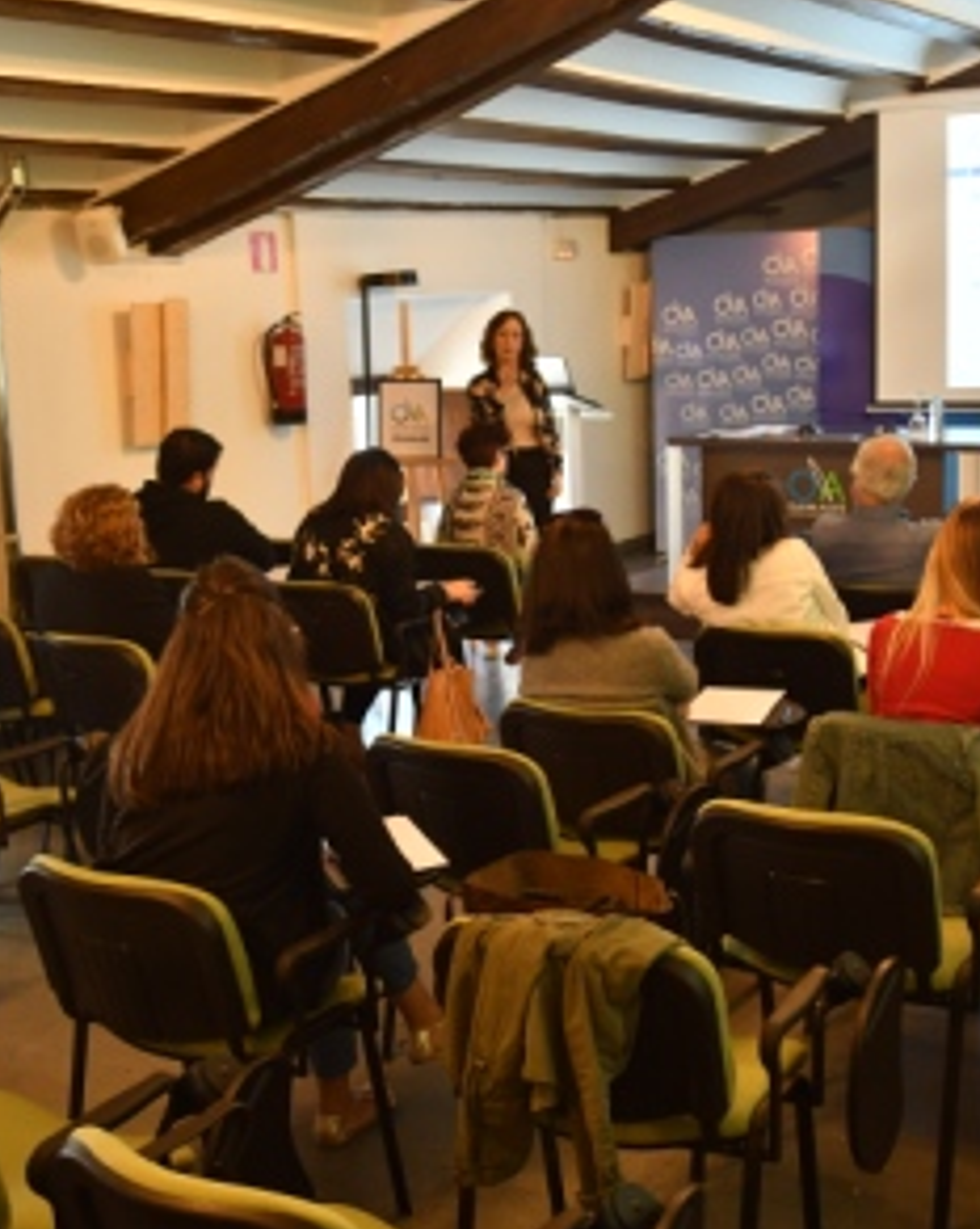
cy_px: 621
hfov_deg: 30.3
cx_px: 564
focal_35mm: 50
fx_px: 1805
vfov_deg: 37.6
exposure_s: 1/50
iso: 1000
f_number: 2.8
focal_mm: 23
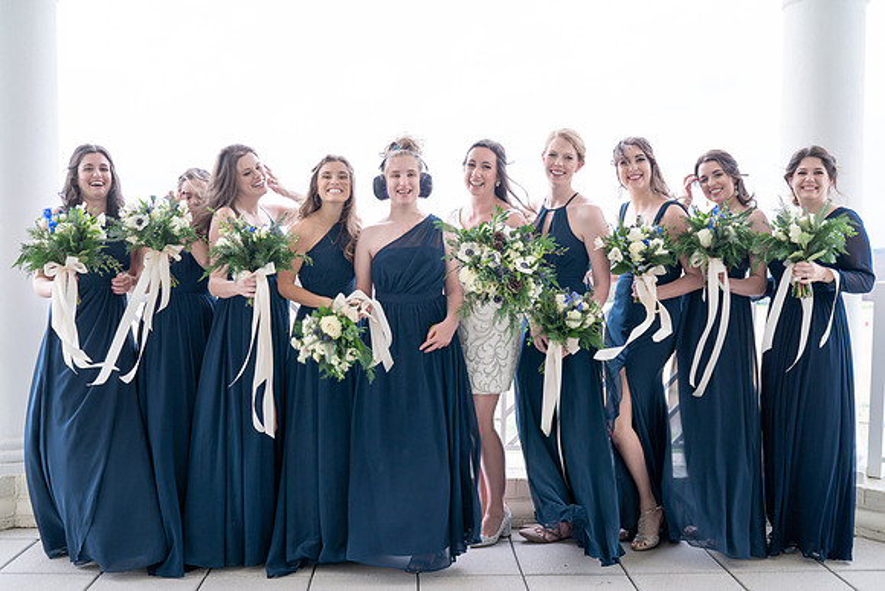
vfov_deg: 36.4
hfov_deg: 52.5
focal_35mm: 36
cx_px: 431
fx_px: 897
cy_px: 305
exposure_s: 1/250
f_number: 4
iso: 320
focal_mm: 35
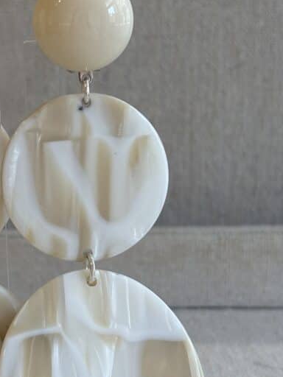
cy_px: 199
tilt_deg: -14.3
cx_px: 24
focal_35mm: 104
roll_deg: -0.2
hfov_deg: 14.1
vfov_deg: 18.9
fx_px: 1134
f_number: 1.6
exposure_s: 1/104
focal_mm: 5.96
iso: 25
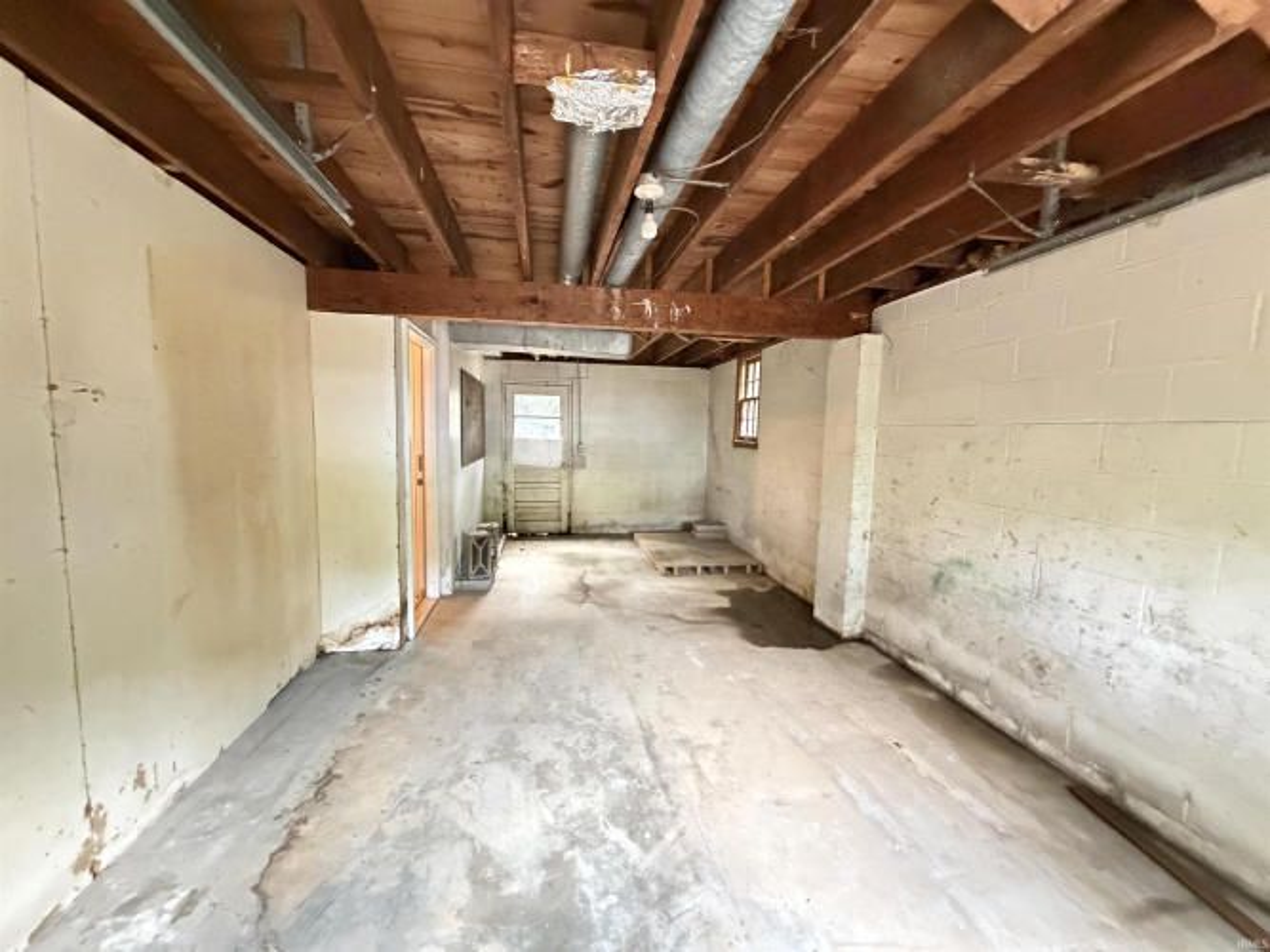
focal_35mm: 14
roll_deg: -1.0
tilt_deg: -5.1
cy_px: 476
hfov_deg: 102.1
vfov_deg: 85.7
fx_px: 514
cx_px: 635
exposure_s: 1/42
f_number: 2.2
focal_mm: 2.22
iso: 1250
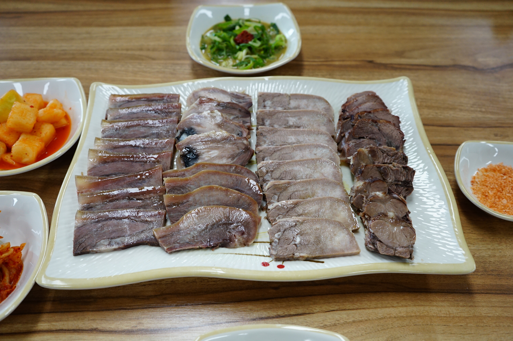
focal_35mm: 33
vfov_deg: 39.9
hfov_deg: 57.3
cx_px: 256
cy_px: 170
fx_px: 470
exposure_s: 1/250
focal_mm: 33
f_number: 5
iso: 1250
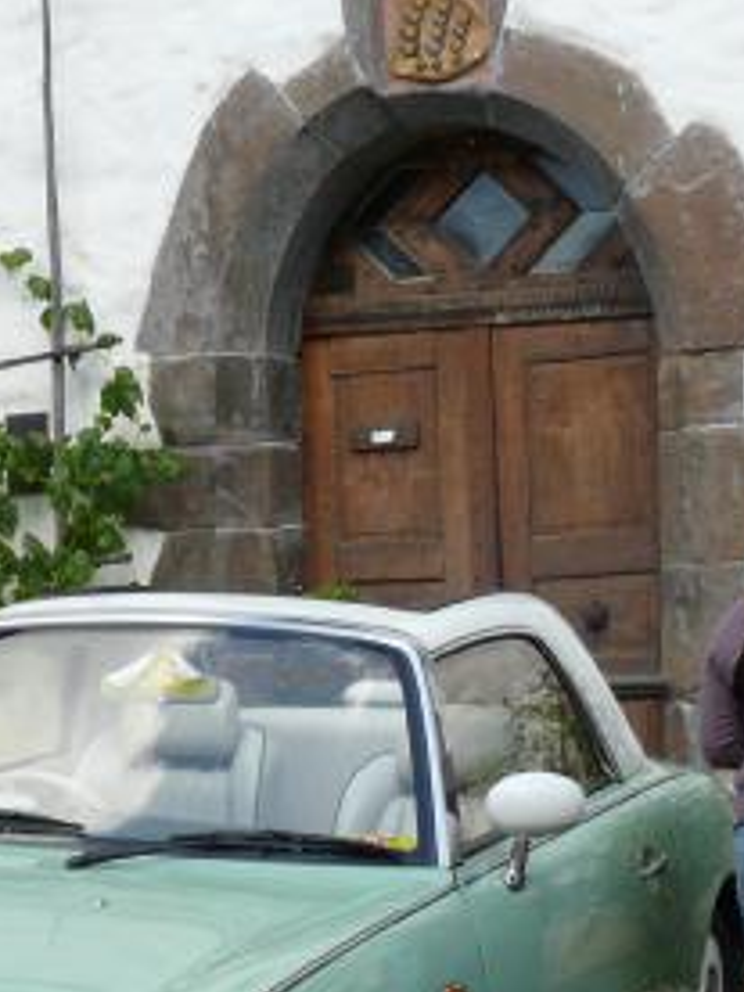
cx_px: -22
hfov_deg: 15.4
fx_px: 2694
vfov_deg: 20.6
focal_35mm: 94
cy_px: 796
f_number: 4.5
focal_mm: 7.7
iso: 100
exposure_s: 1/200
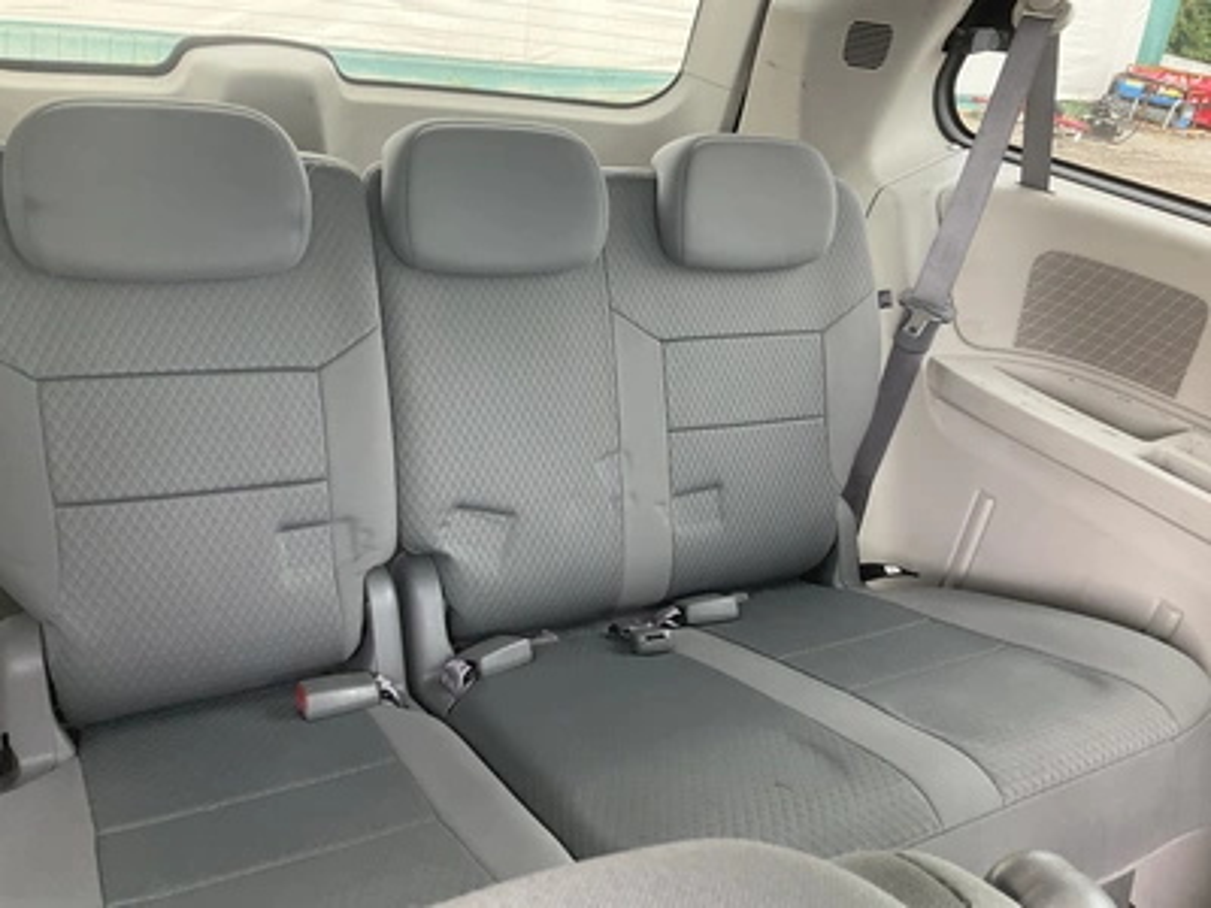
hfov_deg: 61.7
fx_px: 1015
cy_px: 454
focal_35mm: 29
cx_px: 606
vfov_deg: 48.2
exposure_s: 1/61
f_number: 1.8
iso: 64
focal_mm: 3
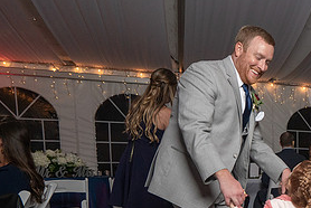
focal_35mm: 50
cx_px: 357
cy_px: 215
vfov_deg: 25.5
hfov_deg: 33.5
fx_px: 432
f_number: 5.6
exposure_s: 1/250
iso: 2000
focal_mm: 20
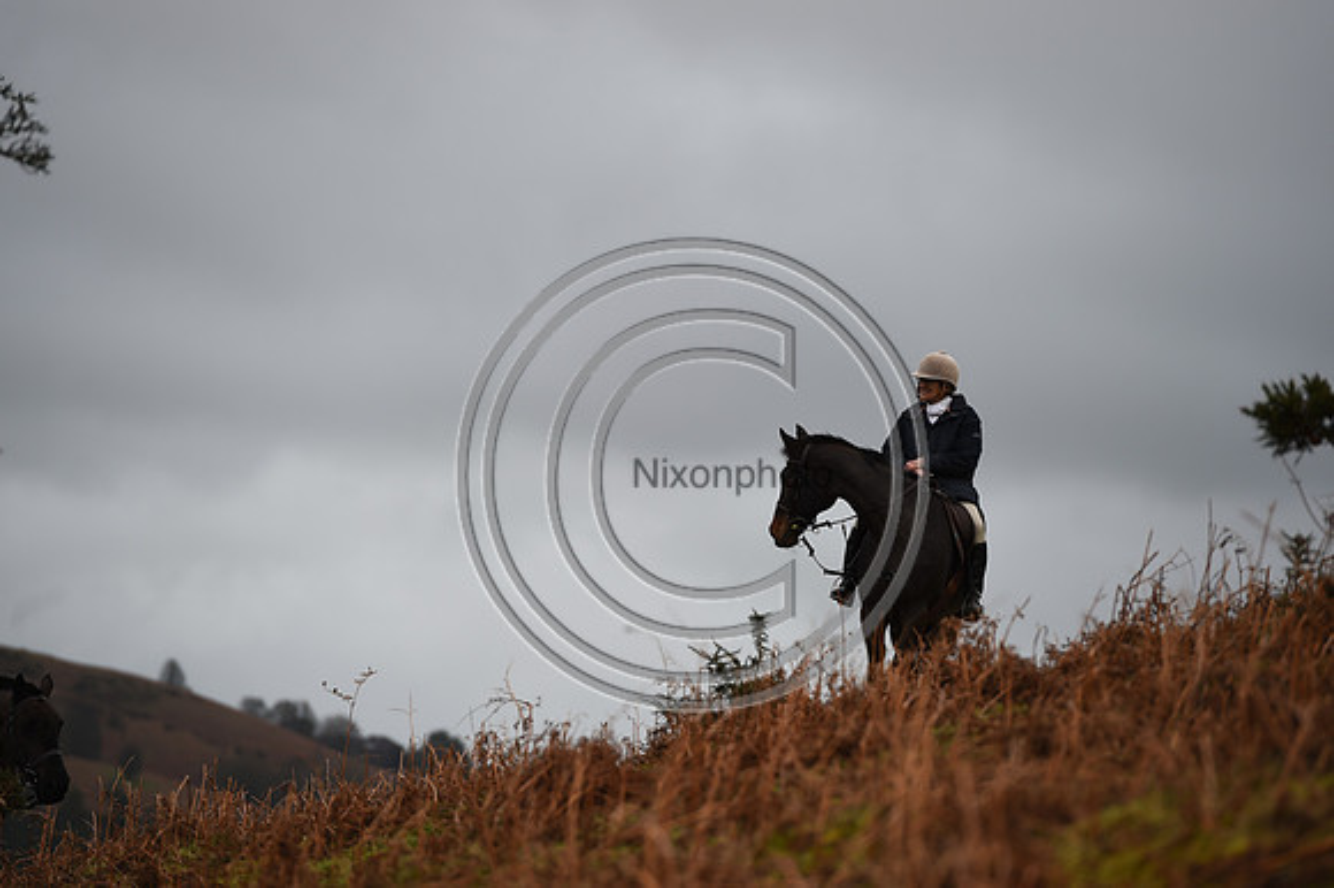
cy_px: 444
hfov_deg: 10.3
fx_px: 7407
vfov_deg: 6.9
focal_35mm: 200
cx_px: 667
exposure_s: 1/800
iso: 160
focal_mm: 200
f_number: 4.5
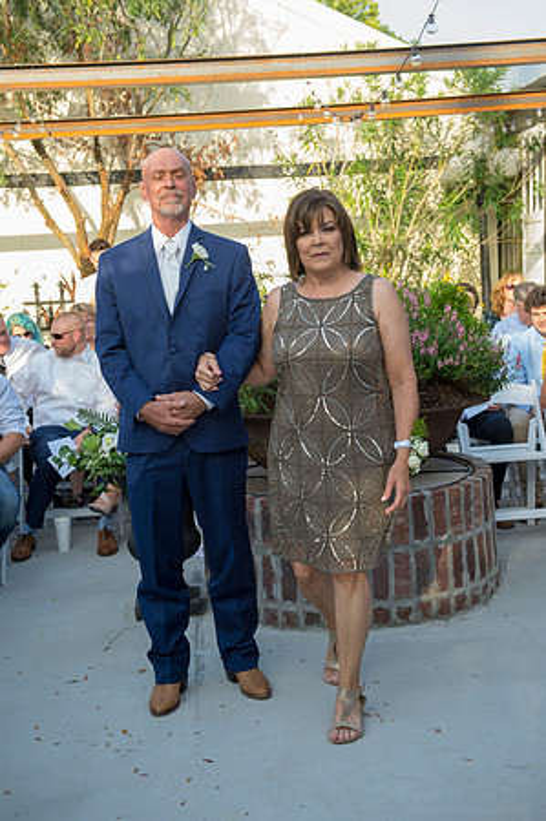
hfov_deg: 26.9
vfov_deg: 39.6
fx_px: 1140
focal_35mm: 50
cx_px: 273
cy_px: 410
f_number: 5.6
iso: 500
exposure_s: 1/320
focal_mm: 50
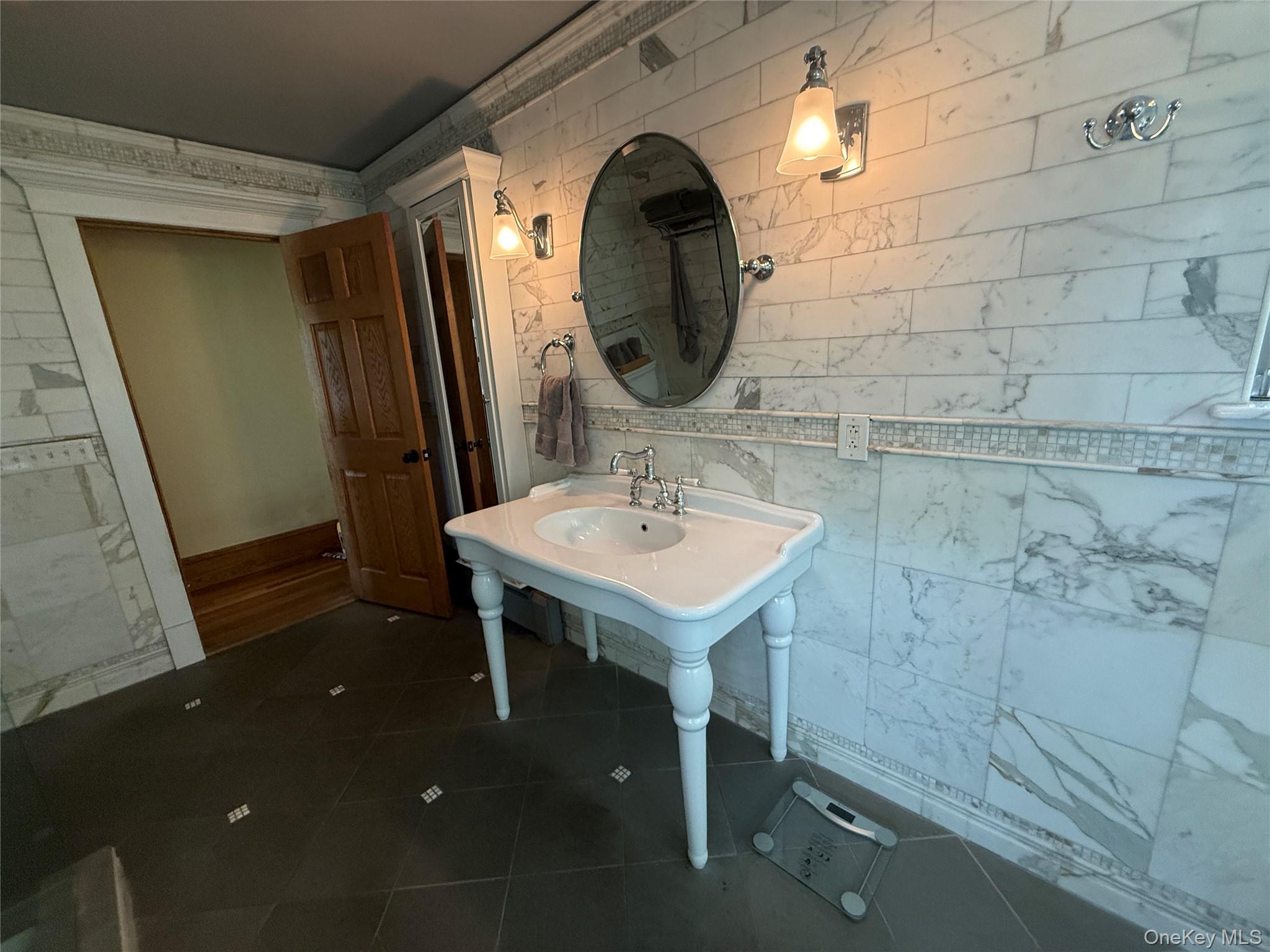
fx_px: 514
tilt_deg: -10.8
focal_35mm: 14
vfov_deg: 85.7
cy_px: 476
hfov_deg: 102.1
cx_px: 635
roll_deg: +3.5
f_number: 2.2
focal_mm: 2.22
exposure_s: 1/120
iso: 320
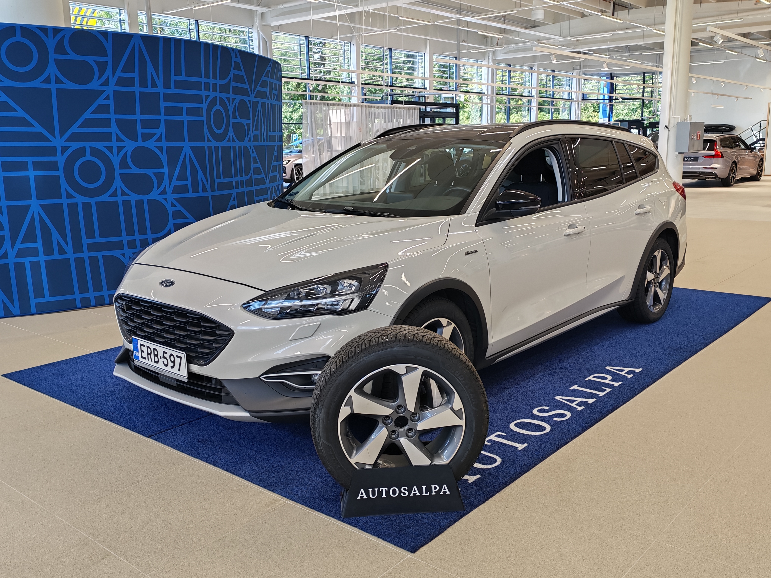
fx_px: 735
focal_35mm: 33
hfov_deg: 55.4
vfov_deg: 42.9
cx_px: 386
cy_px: 289
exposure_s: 1/100
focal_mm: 6.12
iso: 160
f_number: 1.9
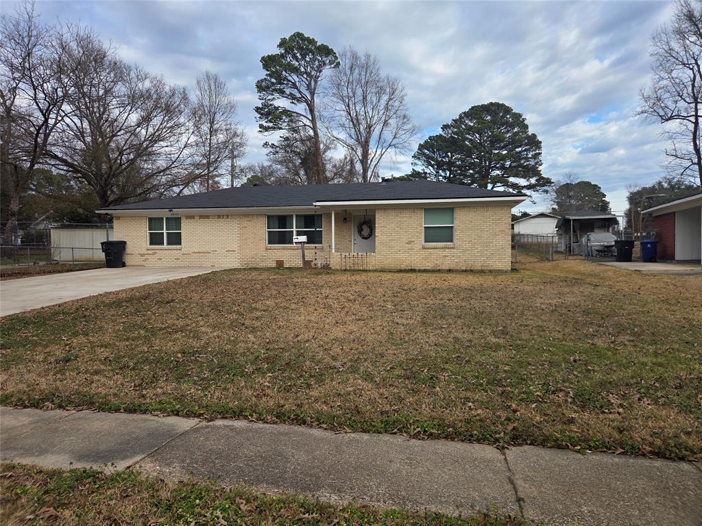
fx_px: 466
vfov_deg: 58.9
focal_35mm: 23
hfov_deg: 73.9
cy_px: 263
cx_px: 351
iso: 80
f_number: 1.8
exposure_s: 1/2054
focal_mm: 5.4
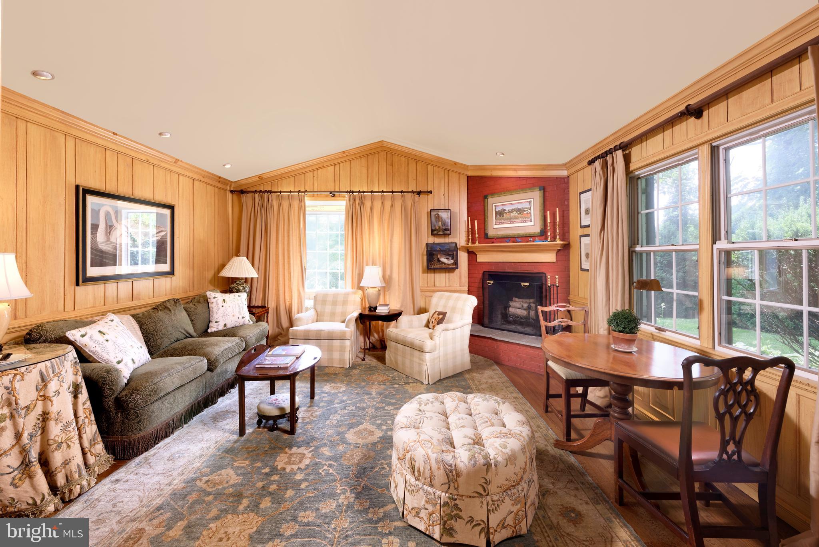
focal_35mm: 14
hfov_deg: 104.2
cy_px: 274
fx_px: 319
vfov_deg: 81.2
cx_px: 410
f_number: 10
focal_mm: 14
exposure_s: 1/10
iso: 400
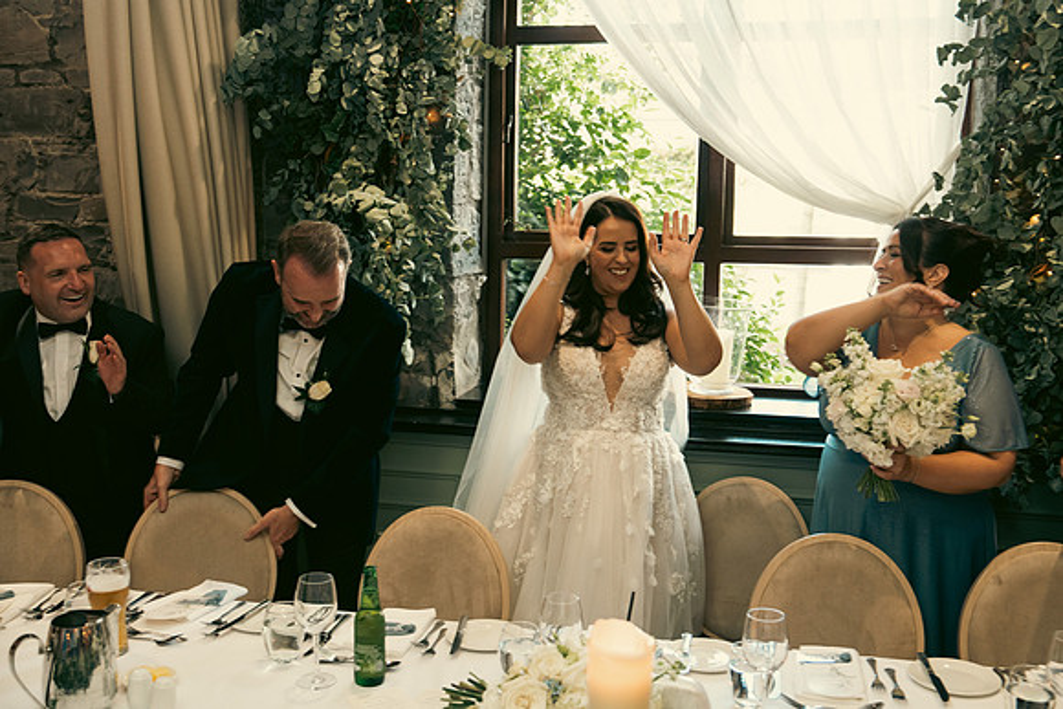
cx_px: 532
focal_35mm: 36
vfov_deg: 36.9
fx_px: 1063
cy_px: 354
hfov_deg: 53.1
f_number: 3.5
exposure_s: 1/160
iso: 1250
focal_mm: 36
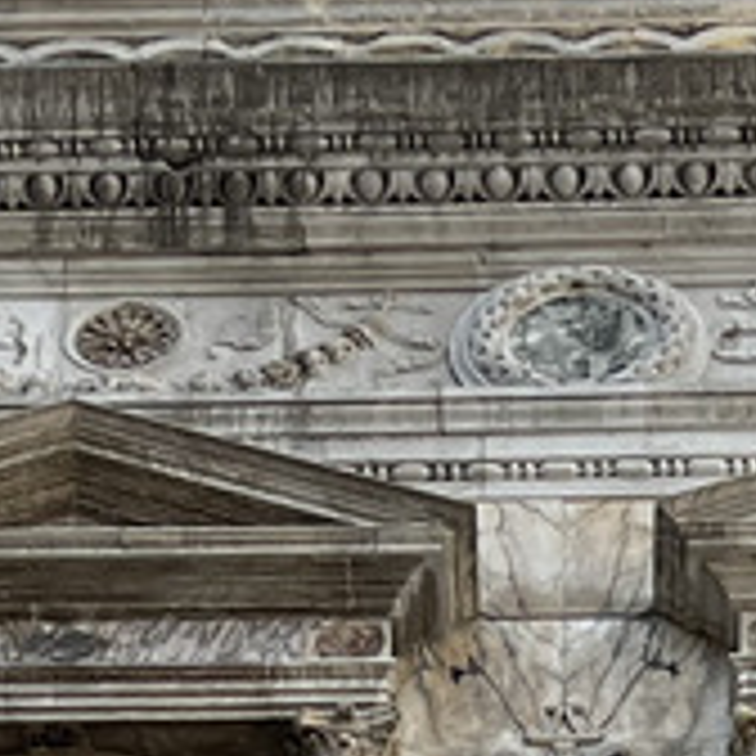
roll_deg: -0.2
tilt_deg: +37.2
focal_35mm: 164
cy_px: 1521
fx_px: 4052
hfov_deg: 10.7
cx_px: 490
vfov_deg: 9.9
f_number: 1.5
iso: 50
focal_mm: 5.7
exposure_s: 1/1972
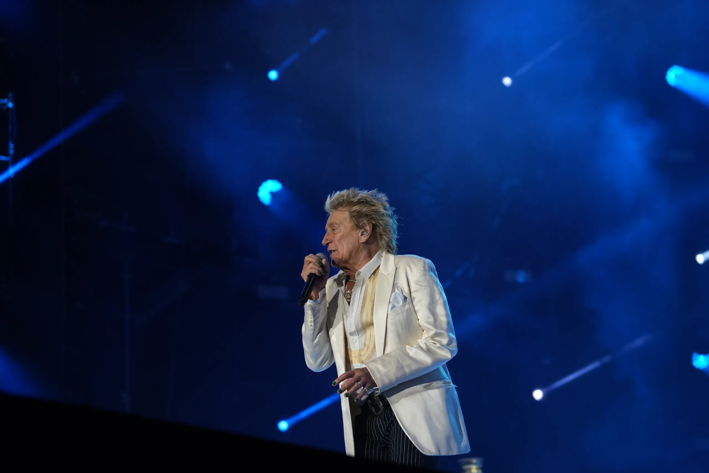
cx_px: 354
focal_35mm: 119
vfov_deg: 11.5
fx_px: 2344
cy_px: 236
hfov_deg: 17.2
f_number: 4
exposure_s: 1/640
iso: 1600
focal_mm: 119
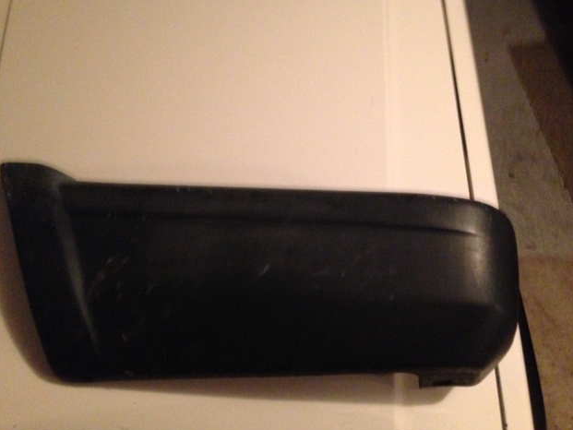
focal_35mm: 34
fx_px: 563
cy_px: 214
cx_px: 293
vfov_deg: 41.8
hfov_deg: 53.9
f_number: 2.4
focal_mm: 4.13
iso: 800
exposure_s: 1/15
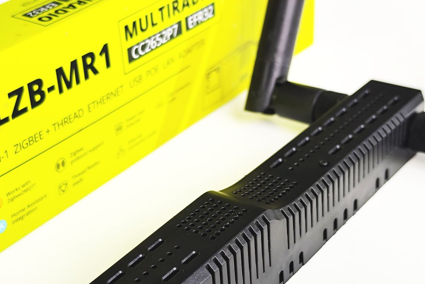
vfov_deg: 18.3
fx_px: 874
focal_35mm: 74
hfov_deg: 27.3
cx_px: 188
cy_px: 218
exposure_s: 1/100
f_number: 1.65
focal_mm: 6.19
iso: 80
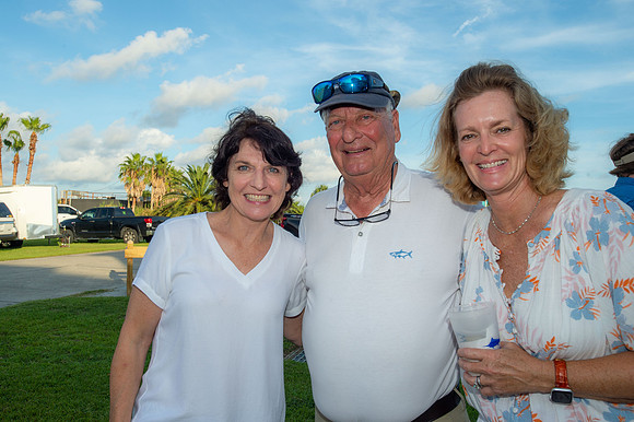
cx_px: 317
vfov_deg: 43.6
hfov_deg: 62.0
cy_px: 211
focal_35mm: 30
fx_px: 528
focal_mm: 30
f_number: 11
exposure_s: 1/250
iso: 200
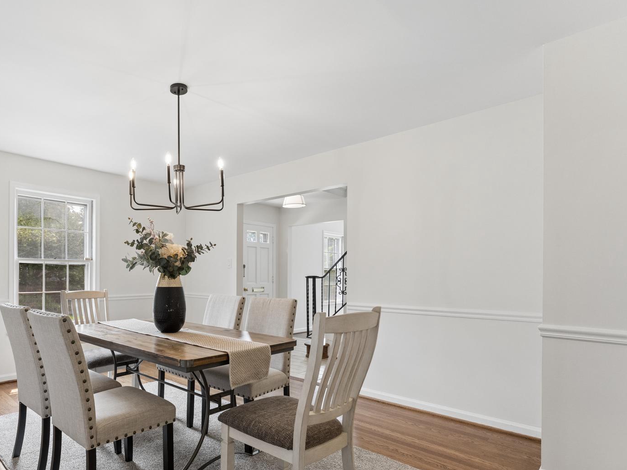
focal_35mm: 20
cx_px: 216
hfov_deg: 79.4
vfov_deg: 65.6
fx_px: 362
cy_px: 271
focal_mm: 14
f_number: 7.1
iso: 1250
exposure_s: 1/125
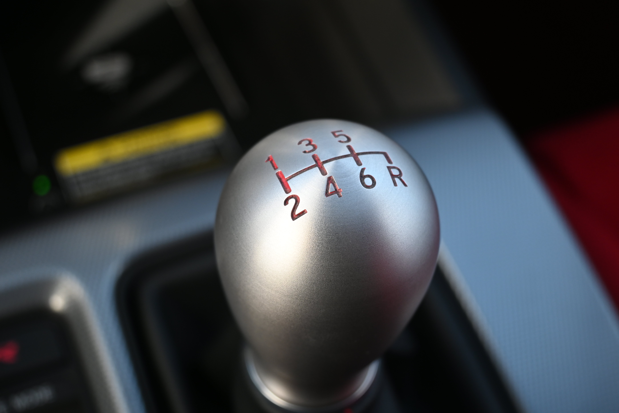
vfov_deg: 27.7
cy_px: 206
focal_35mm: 49
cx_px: 310
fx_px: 838
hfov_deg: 40.5
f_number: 5
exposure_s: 1/200
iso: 400
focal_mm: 32.5
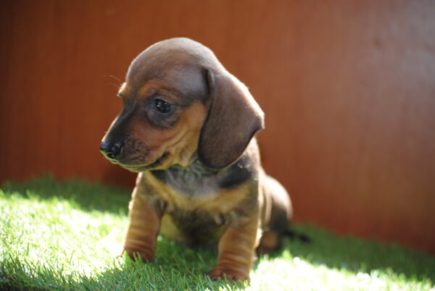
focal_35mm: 105
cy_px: 146
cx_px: 218
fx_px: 1271
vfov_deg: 13.1
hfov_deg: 19.4
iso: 200
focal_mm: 70
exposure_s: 1/80
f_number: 4.2
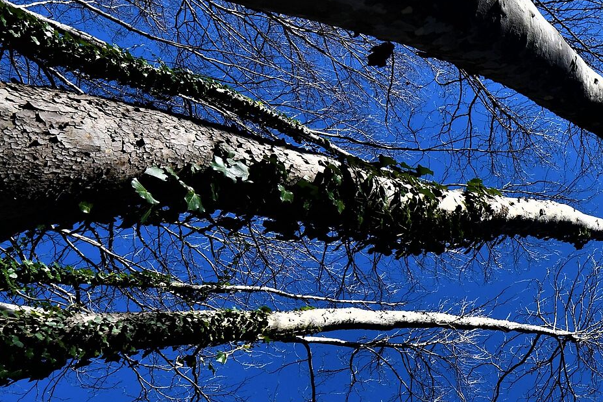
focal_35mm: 31
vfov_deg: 41.9
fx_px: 519
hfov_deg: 43.4
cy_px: 262
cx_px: 692
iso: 100
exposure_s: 1/125
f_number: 13
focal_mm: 8
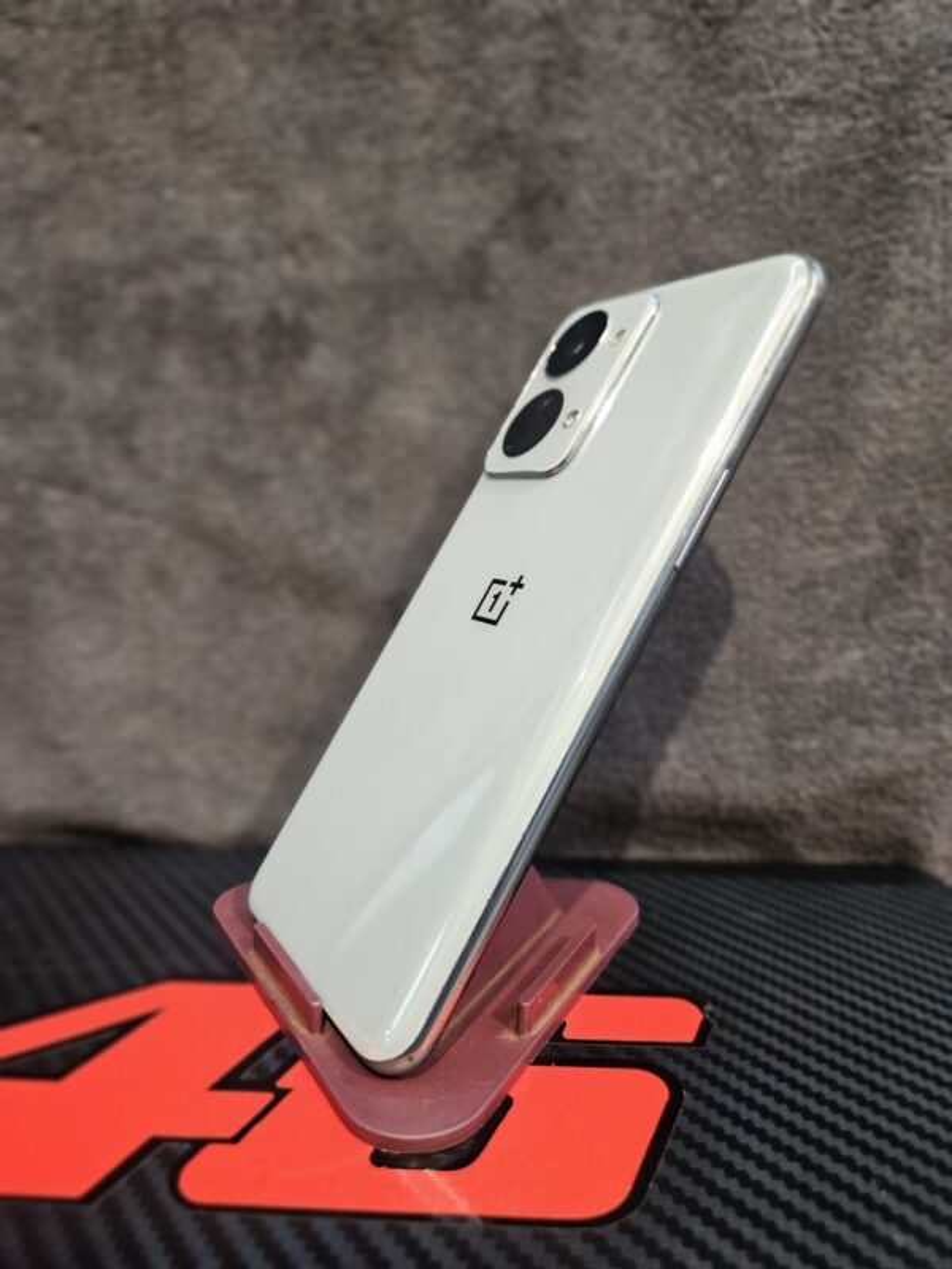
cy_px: 634
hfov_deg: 58.9
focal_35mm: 23
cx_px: 476
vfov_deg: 73.9
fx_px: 843
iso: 200
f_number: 1.8
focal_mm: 5.4
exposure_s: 1/100
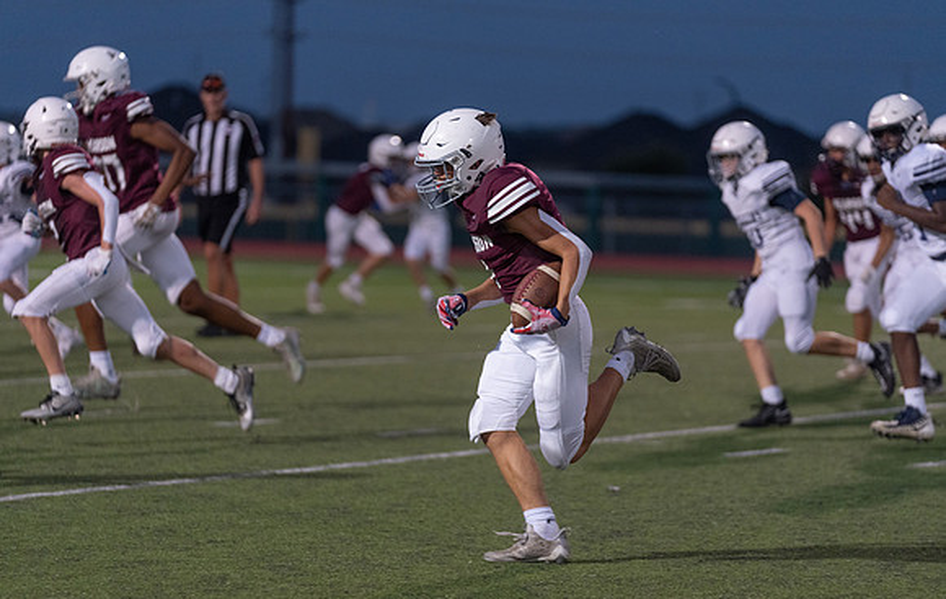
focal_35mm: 173
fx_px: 4473
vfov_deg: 7.7
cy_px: 316
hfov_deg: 12.1
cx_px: 474
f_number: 2.8
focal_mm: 167
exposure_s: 1/1000
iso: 2500
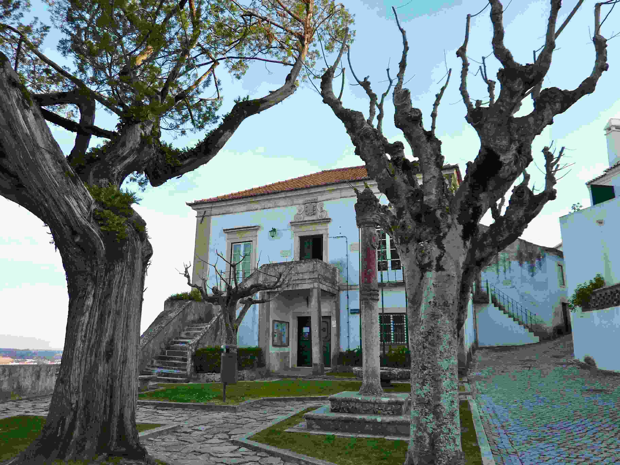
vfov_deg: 54.9
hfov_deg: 69.4
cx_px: 310
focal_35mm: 25
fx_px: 448
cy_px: 232
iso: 125
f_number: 4
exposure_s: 1/200
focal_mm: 4.1
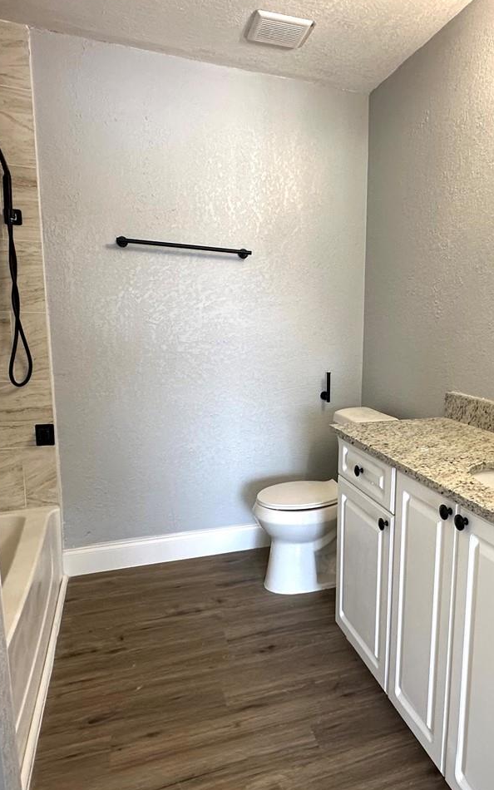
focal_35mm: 25
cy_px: 408
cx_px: 348
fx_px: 538
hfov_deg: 48.0
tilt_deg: -10.2
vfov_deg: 72.5
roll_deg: -1.8
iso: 200
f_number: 2.2
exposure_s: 1/120
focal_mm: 2.22
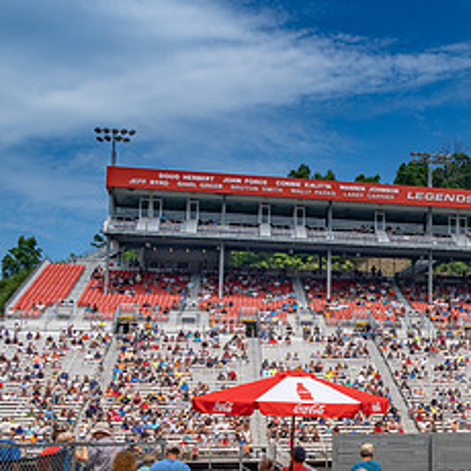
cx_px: 514
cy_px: 286
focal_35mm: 64
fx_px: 985
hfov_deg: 25.1
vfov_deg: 26.8
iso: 100
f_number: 5
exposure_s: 1/1600
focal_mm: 18
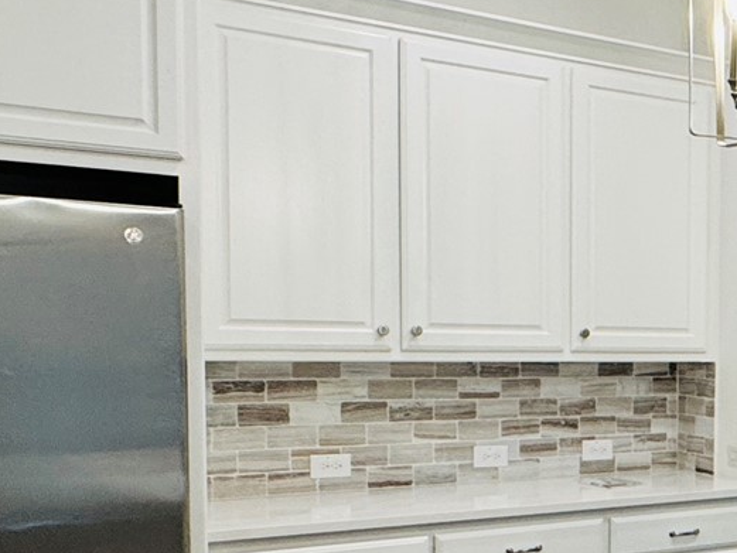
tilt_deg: -4.2
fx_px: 1171
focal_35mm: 55
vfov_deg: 26.3
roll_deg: -1.5
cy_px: 397
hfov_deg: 28.9
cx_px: 944
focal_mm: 2.22
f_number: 2.2
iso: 200
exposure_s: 1/120
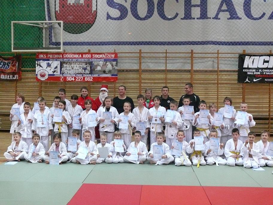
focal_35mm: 44
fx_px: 347
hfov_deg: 42.9
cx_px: 136
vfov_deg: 32.9
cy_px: 102
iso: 800
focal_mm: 9.4
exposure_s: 1/100
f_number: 3.2
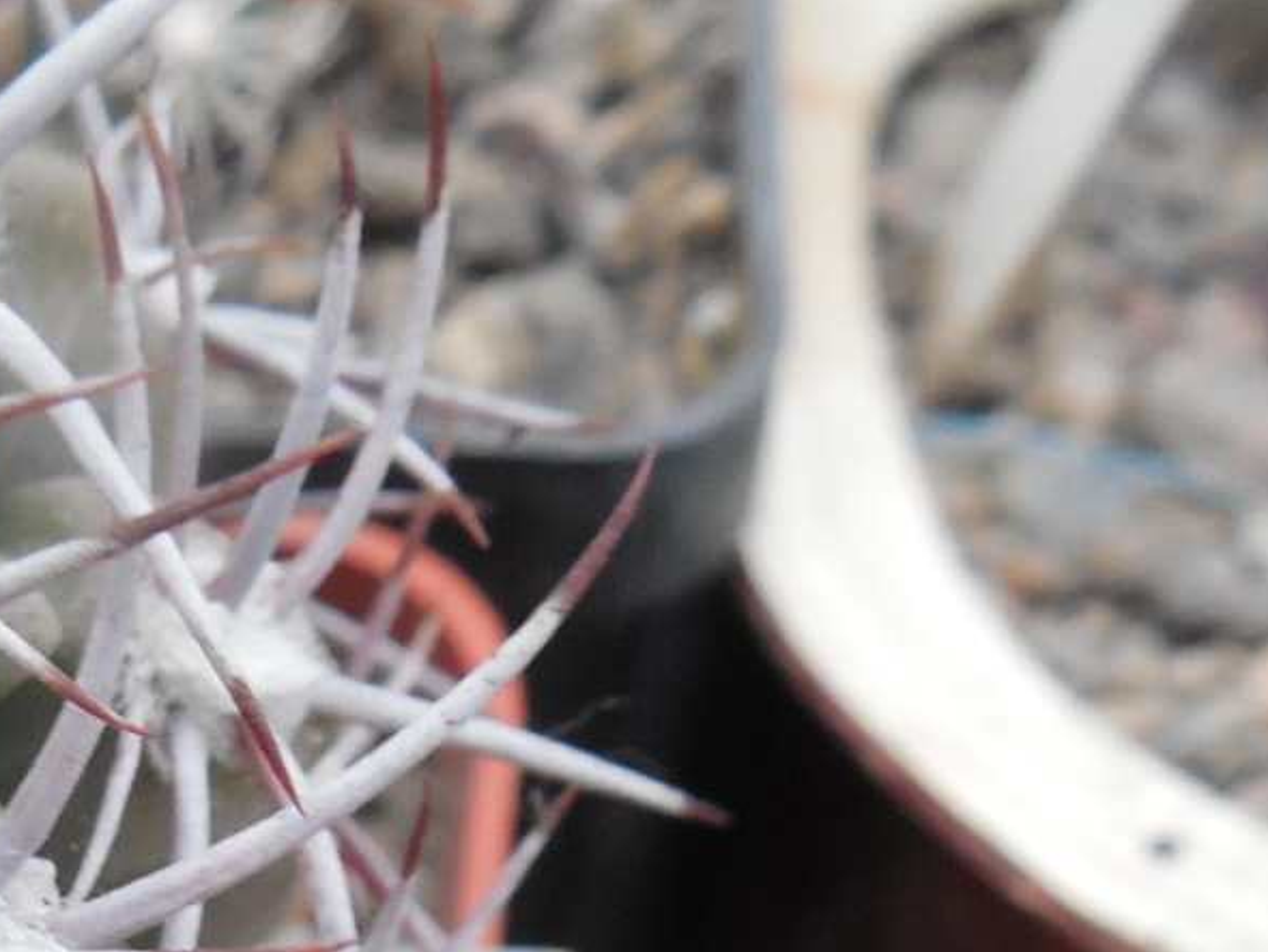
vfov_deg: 17.0
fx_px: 3078
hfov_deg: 21.2
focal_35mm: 84
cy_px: 1042
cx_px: -368
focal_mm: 5.6
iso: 360
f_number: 3.6
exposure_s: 1/30
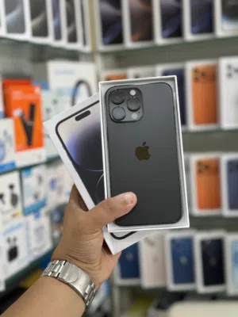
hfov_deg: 30.3
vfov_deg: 39.7
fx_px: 440
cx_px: 119
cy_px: 158
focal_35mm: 48
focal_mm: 6.76
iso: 64
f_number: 1.78
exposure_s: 1/100
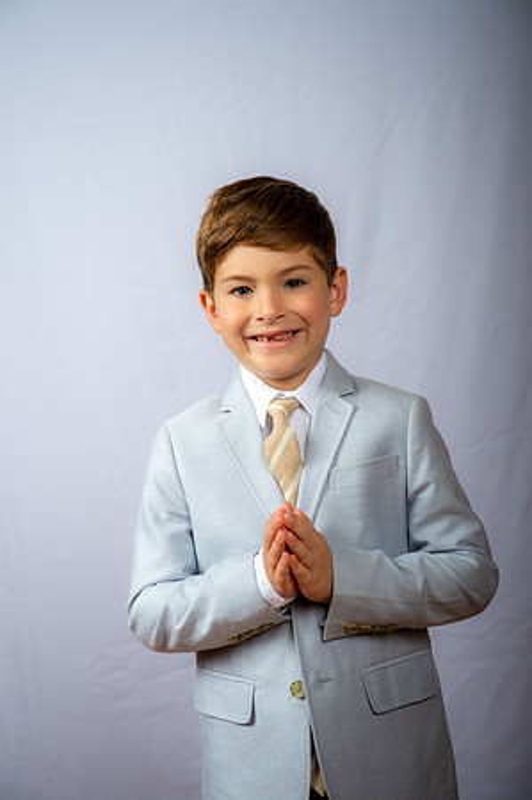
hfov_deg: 19.4
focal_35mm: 70
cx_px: 266
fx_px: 1555
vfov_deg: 28.9
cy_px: 400
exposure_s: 1/200
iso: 250
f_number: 6.3
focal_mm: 70
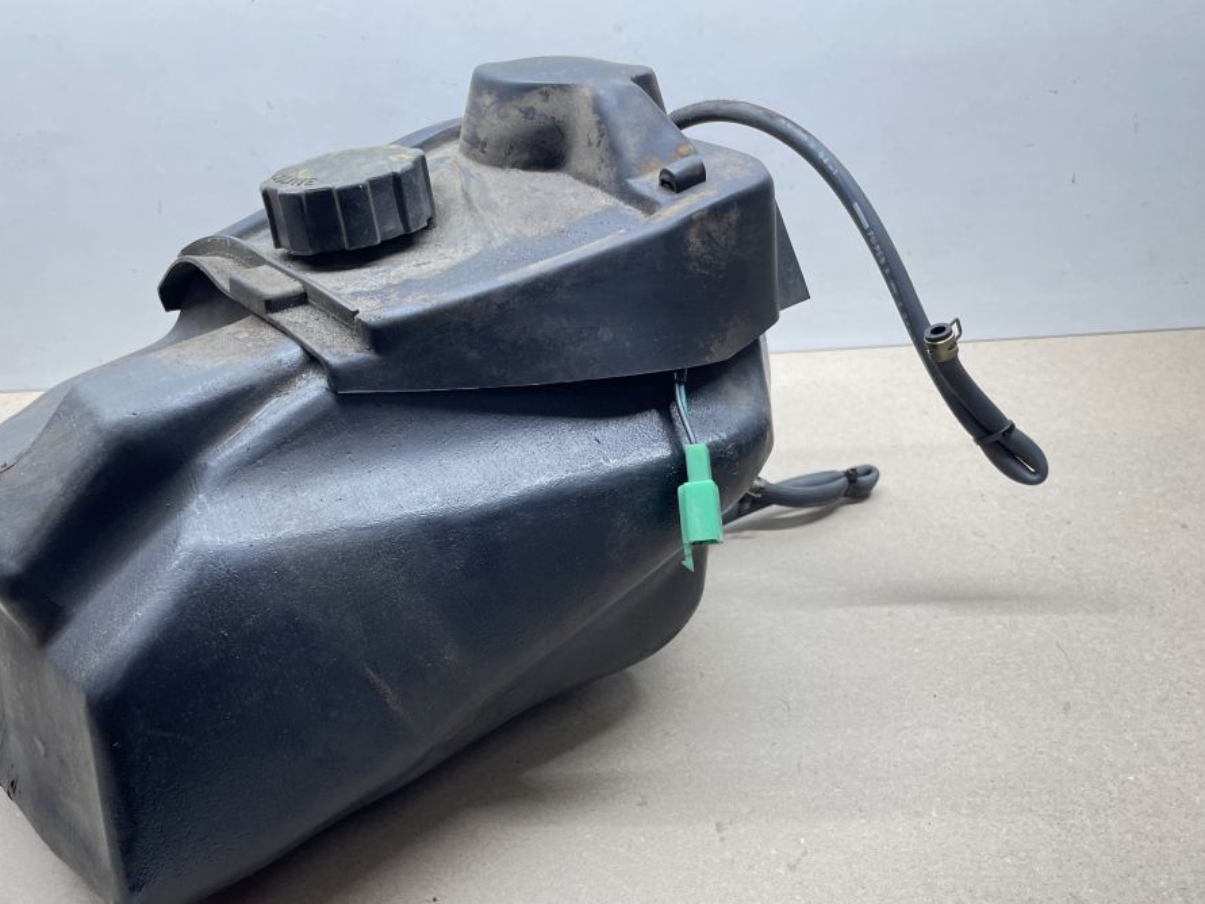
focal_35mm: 35
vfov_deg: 40.6
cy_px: 531
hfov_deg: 52.4
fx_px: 1219
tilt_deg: -33.9
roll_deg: +5.9
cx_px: 500
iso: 64
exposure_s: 1/50
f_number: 1.6
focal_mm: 4.2
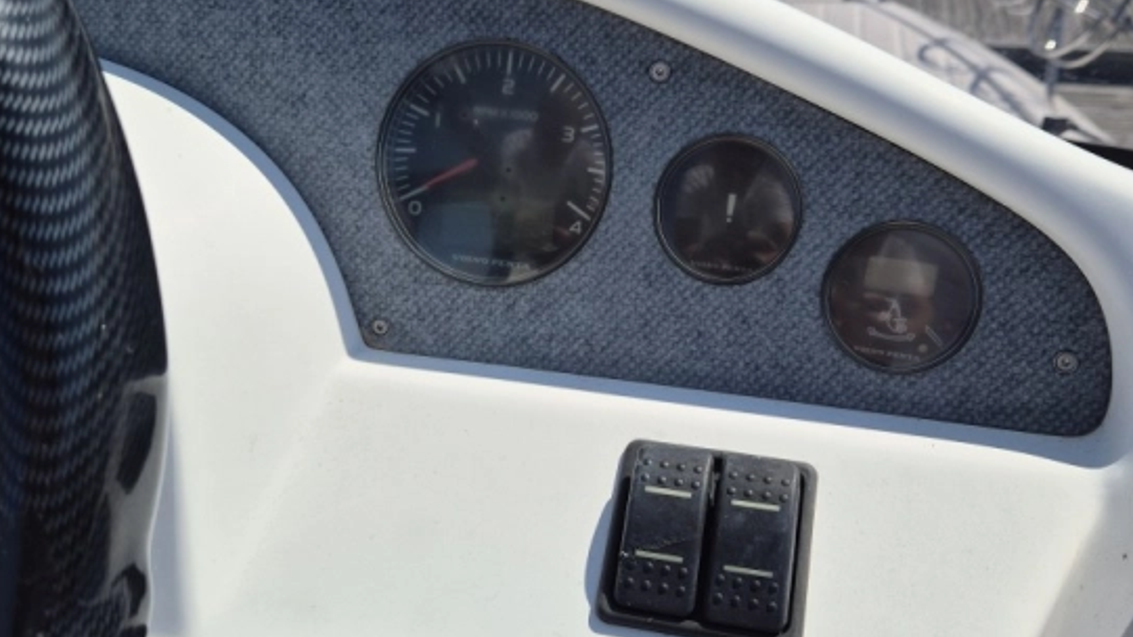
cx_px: 565
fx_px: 1021
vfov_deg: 34.6
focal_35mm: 34
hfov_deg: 58.0
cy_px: 350
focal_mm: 5.4
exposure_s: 1/3352
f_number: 1.8
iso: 25
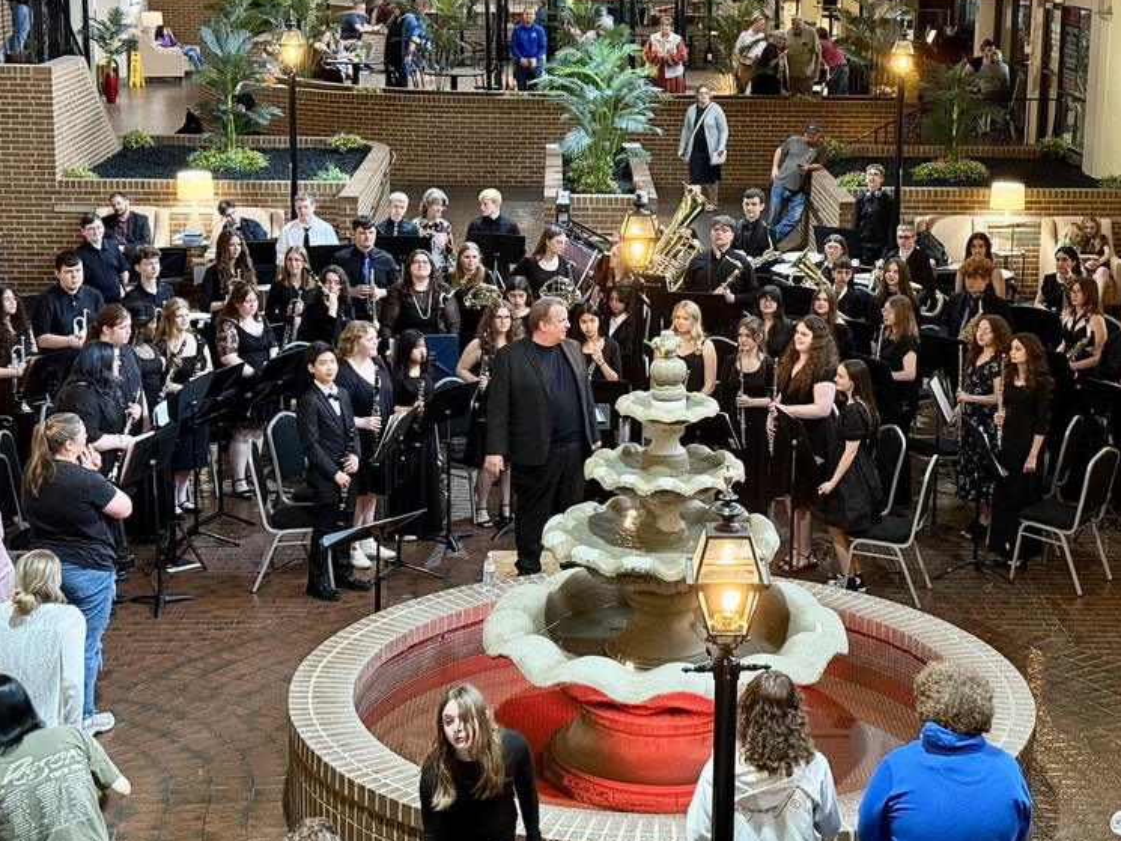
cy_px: 295
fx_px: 2138
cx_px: 668
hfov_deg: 29.3
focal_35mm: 66
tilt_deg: -10.4
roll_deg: -0.6
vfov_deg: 22.2
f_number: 1.78
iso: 500
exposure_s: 1/40
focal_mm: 6.76
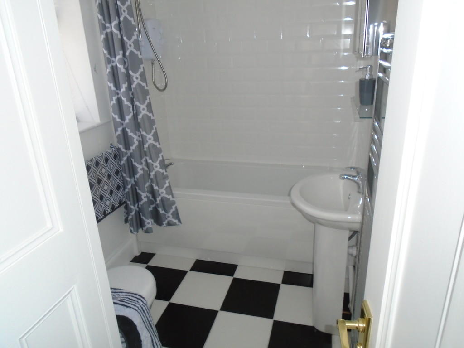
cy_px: 174
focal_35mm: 26
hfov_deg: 67.3
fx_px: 349
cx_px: 232
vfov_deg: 53.1
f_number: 3.2
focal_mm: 4.6
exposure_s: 1/30
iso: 400
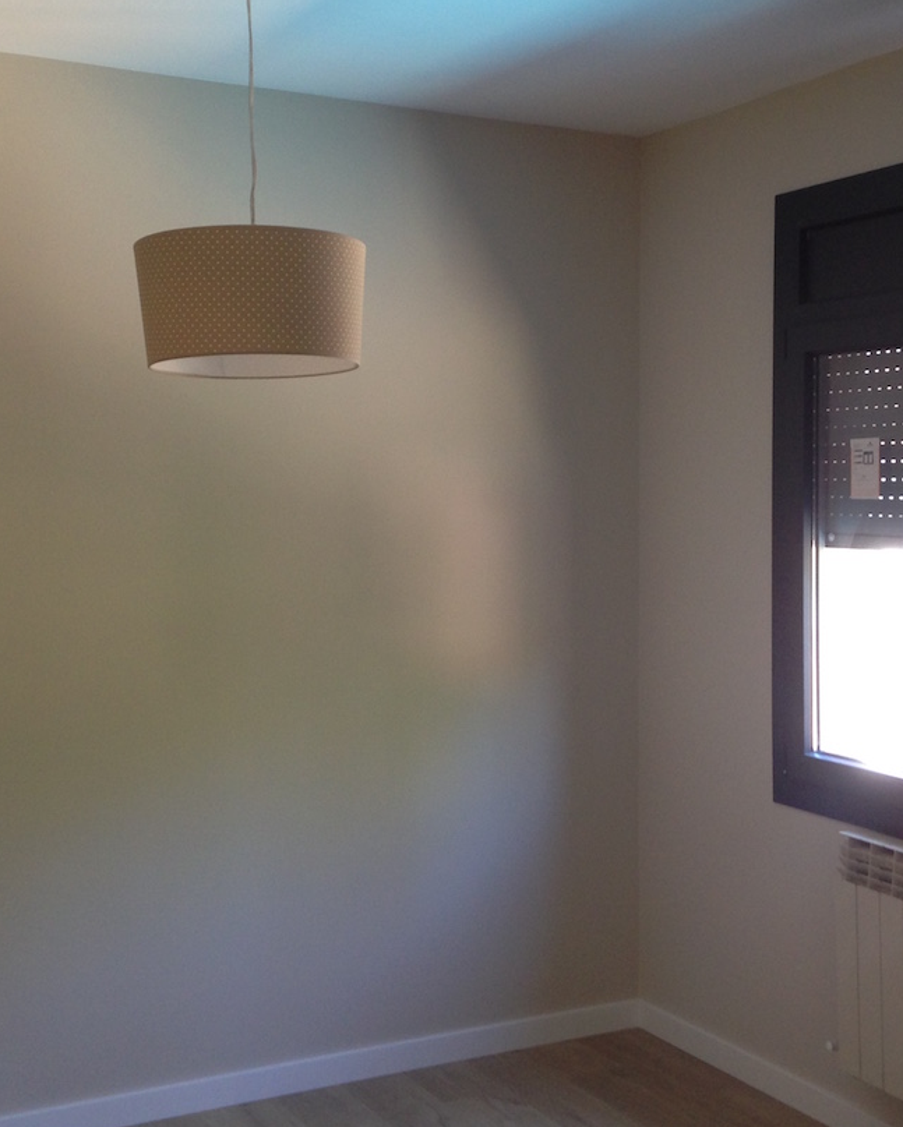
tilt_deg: -2.4
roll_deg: +1.1
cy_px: 519
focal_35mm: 51
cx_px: 494
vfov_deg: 36.6
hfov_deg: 29.7
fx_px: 1703
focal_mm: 4.12
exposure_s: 1/20
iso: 80
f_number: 2.4
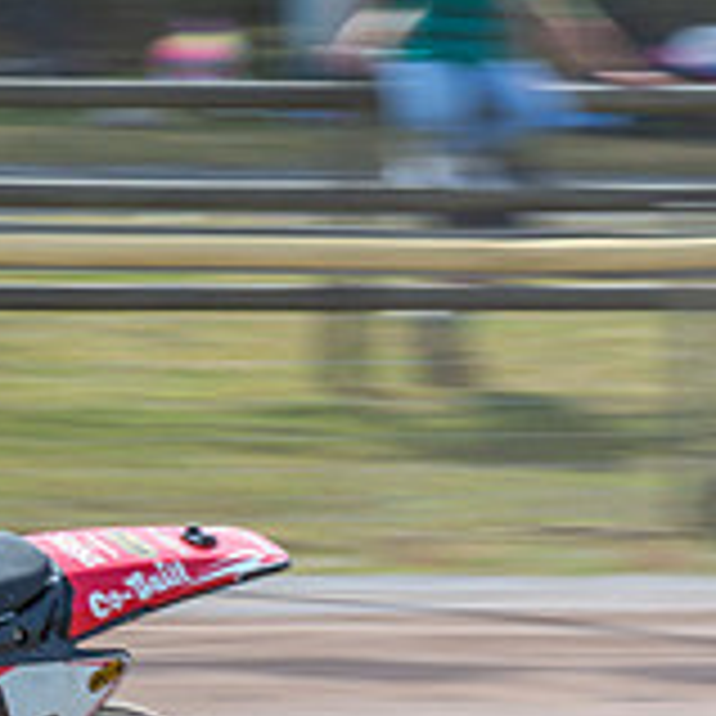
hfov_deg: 4.2
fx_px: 9665
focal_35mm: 413
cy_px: 723
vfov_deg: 4.2
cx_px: -627
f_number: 8
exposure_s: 1/160
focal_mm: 70
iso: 160
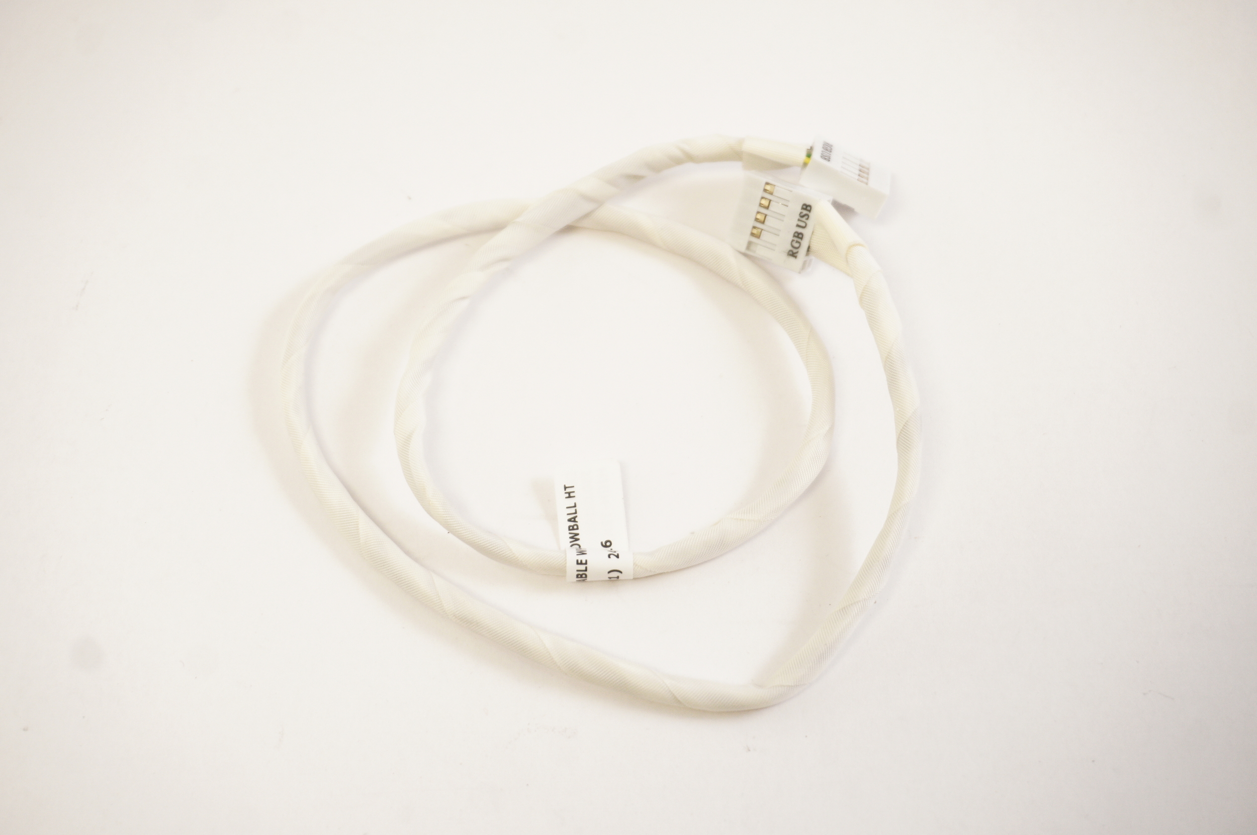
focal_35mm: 64
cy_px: 418
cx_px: 628
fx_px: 2250
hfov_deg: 31.2
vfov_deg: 21.0
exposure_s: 1/30
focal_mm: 43
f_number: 5.6
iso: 800
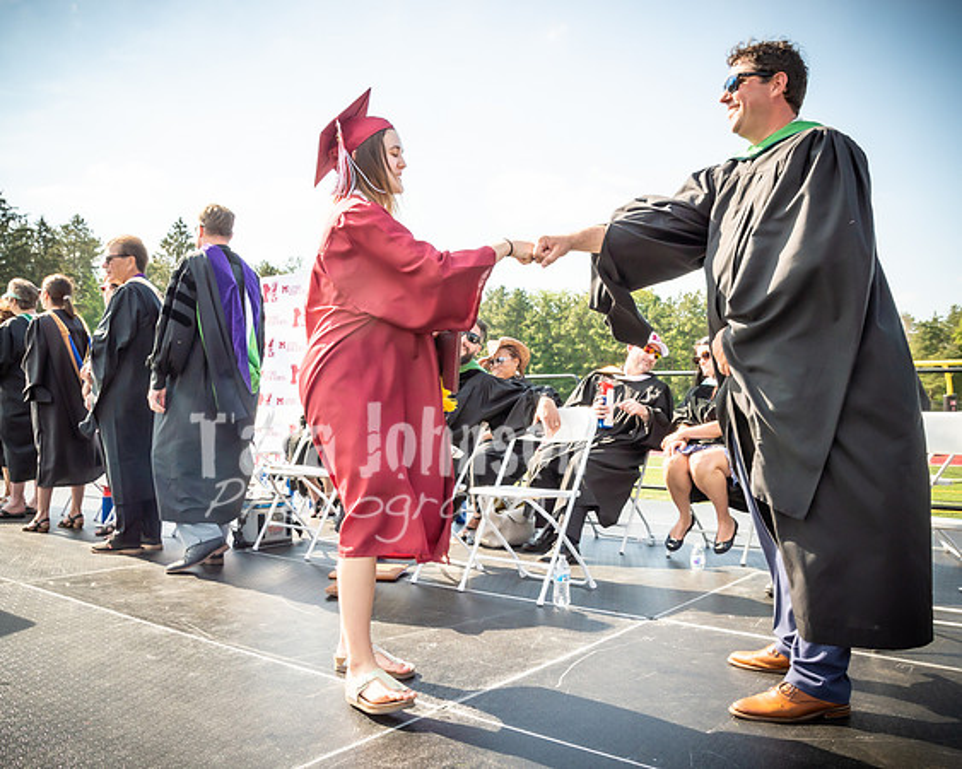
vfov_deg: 50.3
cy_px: 384
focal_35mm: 29
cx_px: 481
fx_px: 819
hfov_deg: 60.9
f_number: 7.1
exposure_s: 1/500
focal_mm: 17
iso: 200
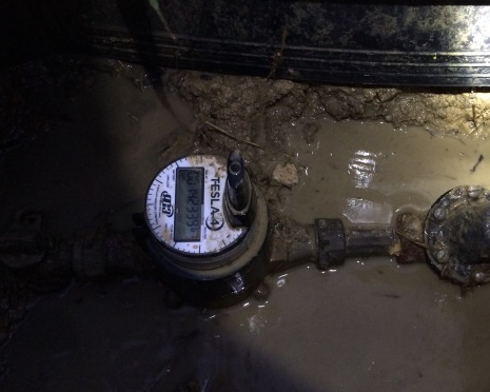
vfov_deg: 38.1
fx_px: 566
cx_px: 322
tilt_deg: -70.4
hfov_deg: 46.2
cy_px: 238
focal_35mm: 39
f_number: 2.2
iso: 200
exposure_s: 1/30
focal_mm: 4.15
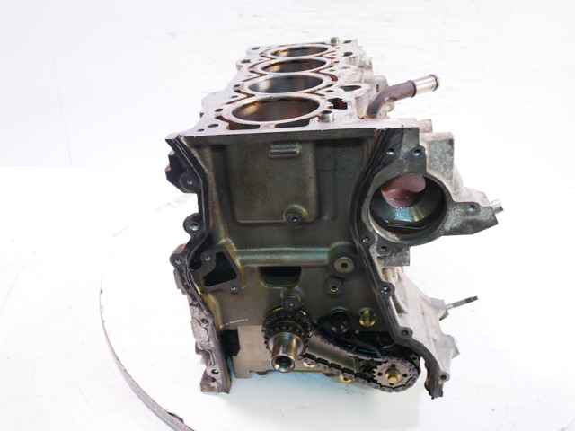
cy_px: 216
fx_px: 498
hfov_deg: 60.0
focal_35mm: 30
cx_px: 288
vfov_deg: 46.8
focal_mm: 15
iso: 1250
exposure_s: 1/60
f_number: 3.8
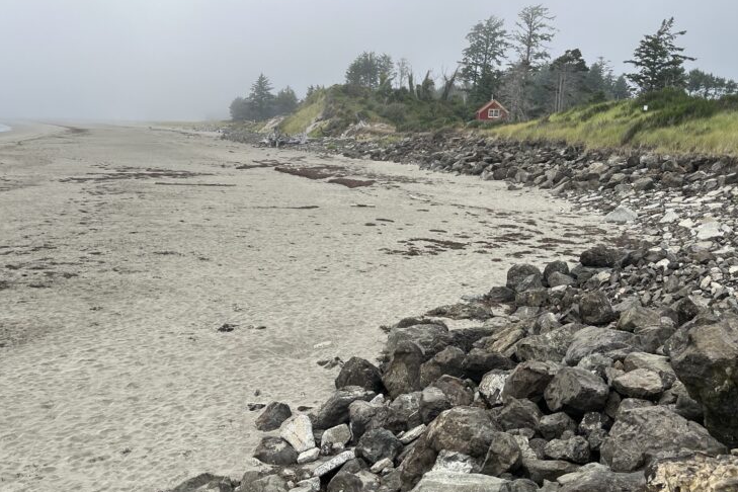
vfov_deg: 35.1
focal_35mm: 38
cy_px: 246
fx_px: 779
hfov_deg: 50.6
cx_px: 404
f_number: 1.6
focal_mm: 5.1
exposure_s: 1/1721
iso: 50
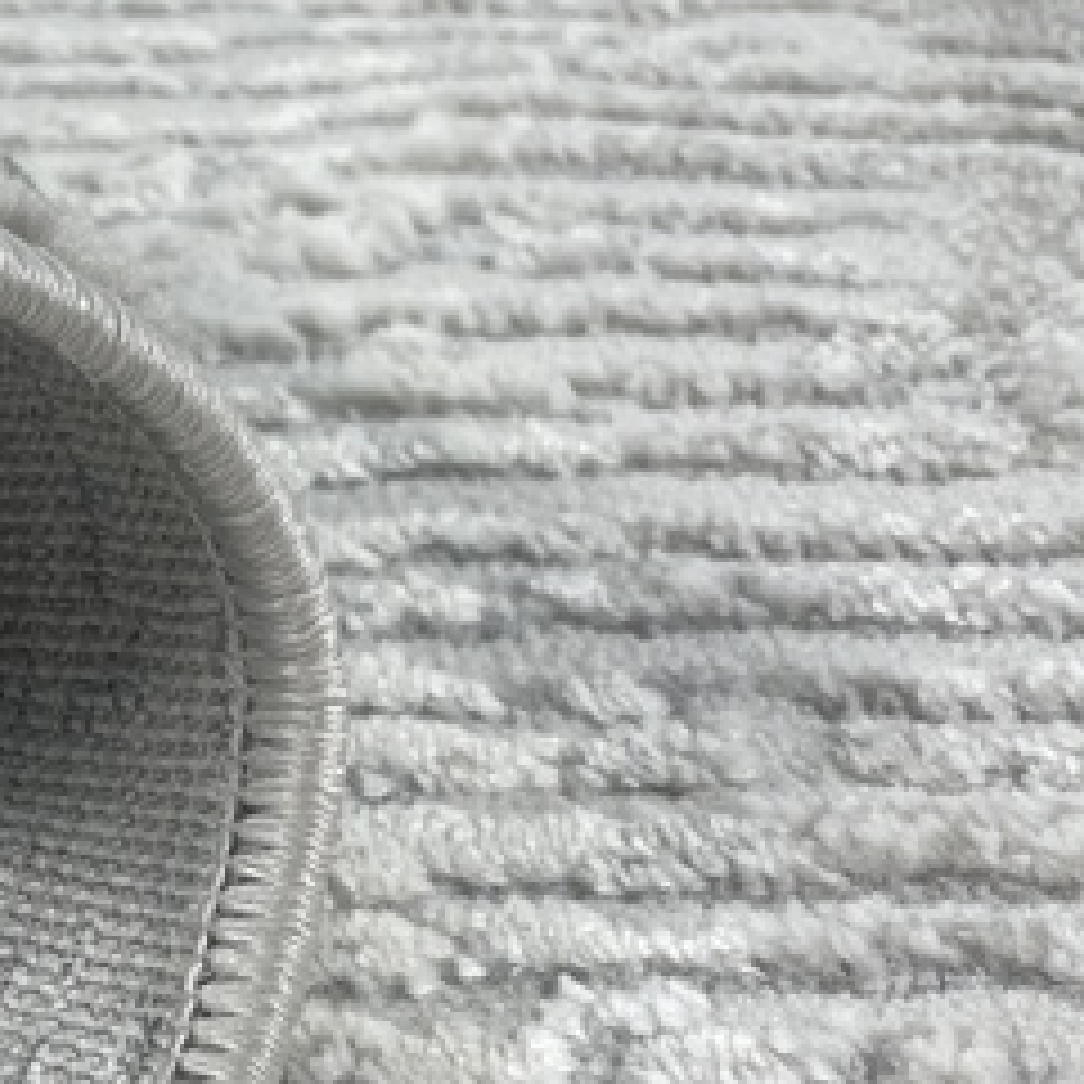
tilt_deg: -37.2
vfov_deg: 21.9
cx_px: -236
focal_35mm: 79
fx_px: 2799
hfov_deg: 20.4
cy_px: 688
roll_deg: +1.0
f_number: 1.6
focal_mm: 4.2
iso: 32
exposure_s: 1/101
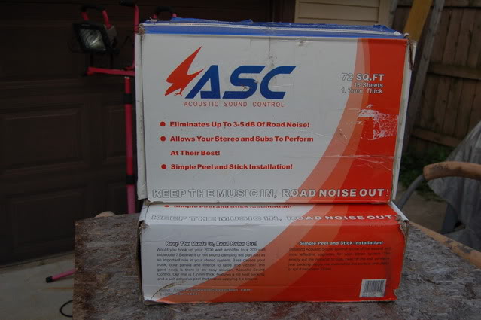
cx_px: 240
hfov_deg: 53.2
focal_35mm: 36
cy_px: 160
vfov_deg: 36.8
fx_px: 481
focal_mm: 24
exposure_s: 1/100
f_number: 5
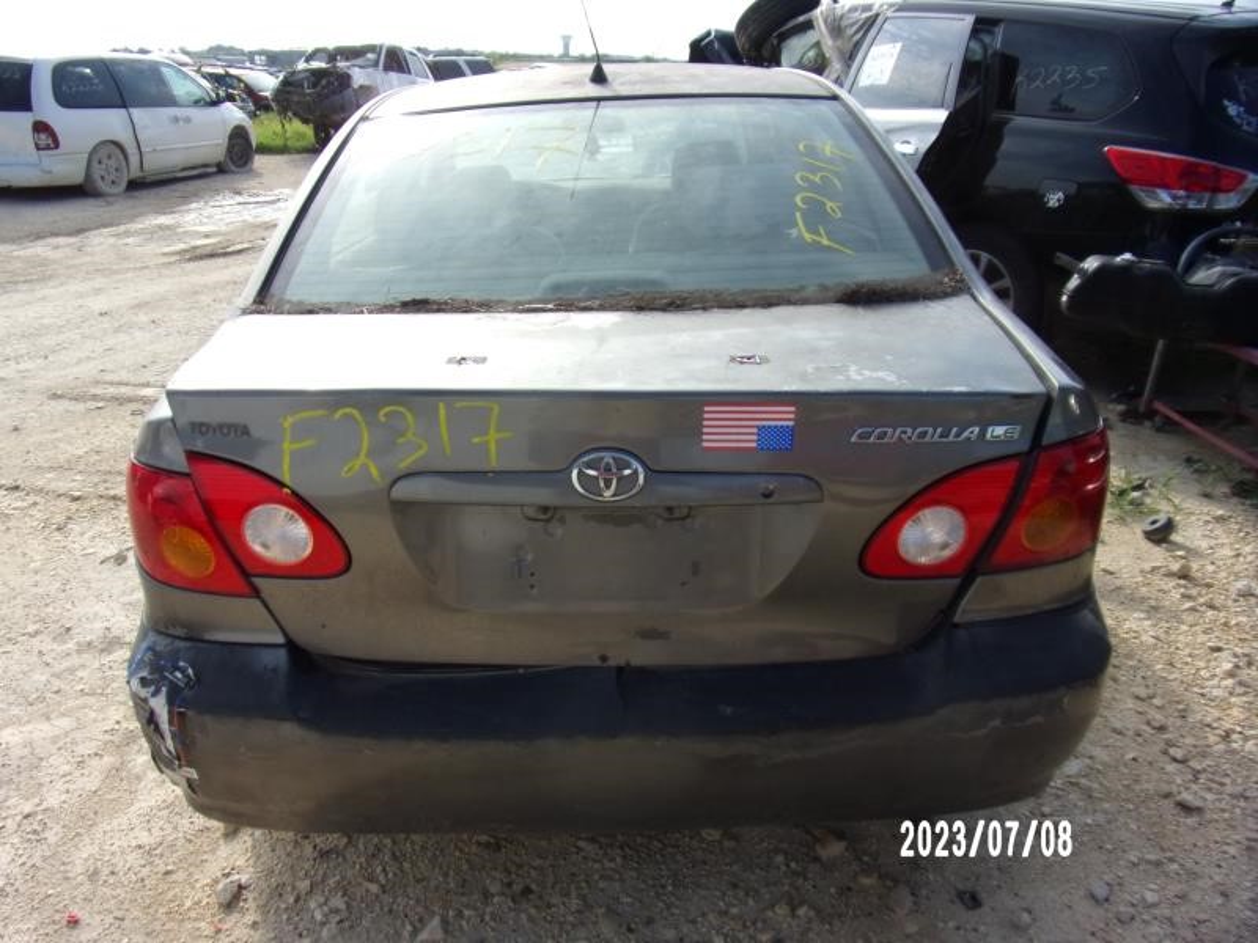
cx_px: 629
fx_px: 872
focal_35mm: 24
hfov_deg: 71.6
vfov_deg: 56.8
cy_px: 472
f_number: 3.3
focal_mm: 4.3
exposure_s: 1/640
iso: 80
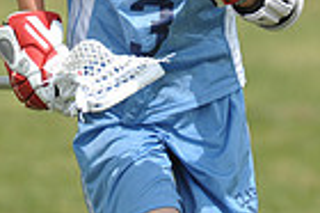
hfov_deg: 1.4
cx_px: 178
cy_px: -183
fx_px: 13264
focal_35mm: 1494
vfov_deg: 0.9
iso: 640
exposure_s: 1/3200
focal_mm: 360
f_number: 4
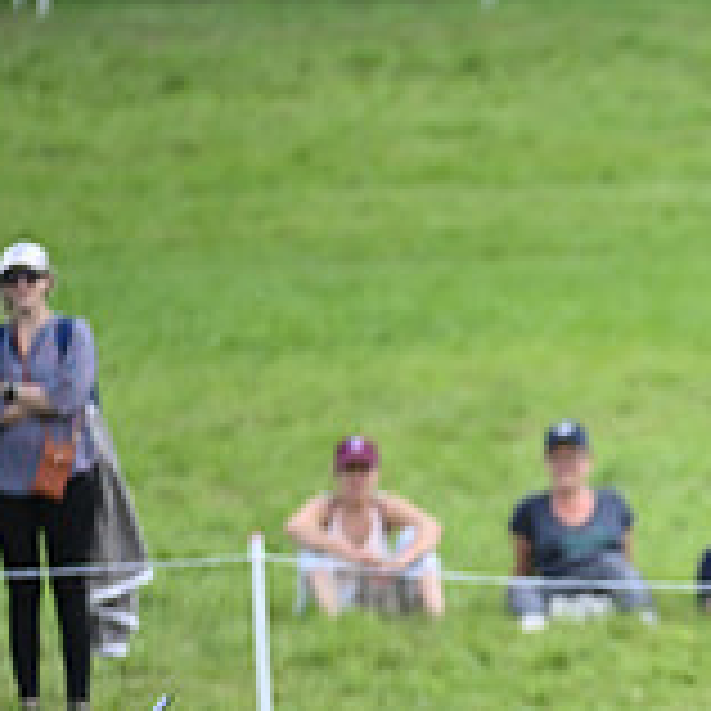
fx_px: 21704
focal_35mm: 934
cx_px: 1274
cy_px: 605
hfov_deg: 1.9
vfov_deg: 1.9
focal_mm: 300
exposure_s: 1/1600
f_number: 5
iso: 800
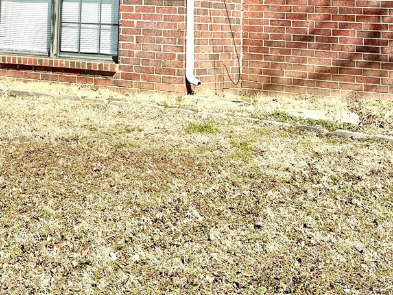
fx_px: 863
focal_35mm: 76
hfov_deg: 25.5
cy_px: -71
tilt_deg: +5.6
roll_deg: -2.2
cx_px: 119
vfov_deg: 18.3
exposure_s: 1/4348
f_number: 1.78
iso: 80
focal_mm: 6.86
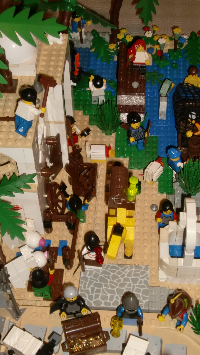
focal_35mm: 62
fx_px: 584
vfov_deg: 33.8
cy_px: 178
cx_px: 87
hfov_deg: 19.4
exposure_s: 1/60
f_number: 3.7
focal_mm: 9.3
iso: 200
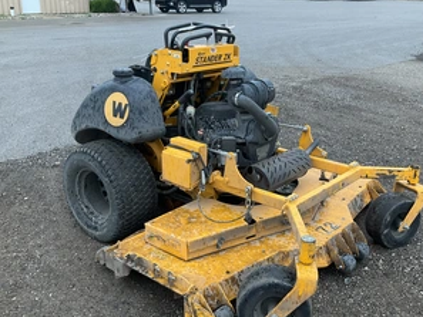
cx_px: 251
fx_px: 477
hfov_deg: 47.6
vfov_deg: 36.8
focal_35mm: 39
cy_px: 166
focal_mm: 3
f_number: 1.8
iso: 64
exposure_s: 1/116
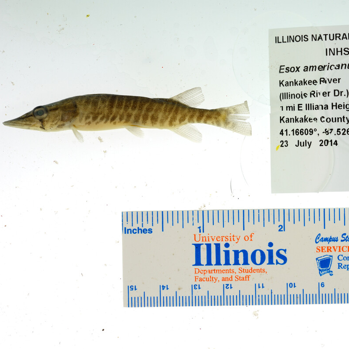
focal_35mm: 77
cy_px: 175
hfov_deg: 22.3
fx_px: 878
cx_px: 258
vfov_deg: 22.5
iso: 100
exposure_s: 1/200
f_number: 10
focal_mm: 60
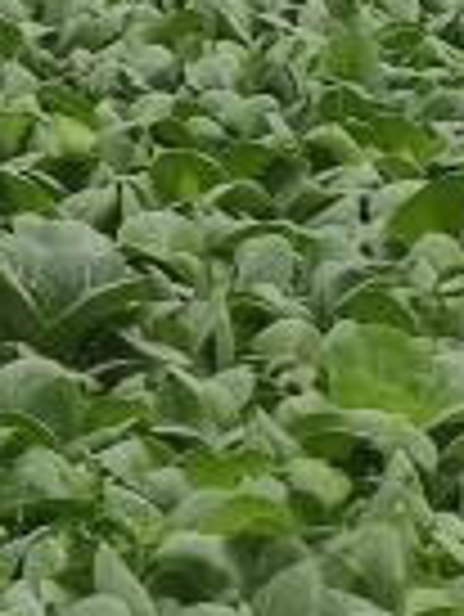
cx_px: -234
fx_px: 6388
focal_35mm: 358
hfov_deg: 4.1
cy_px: -501
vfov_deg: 5.4
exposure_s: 1/307
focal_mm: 6.72
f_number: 1.69
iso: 50
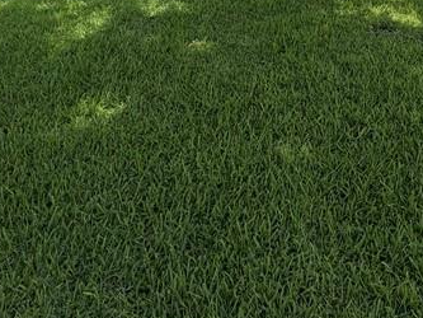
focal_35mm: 43
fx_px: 526
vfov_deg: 26.9
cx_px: 326
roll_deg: -0.3
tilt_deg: -1.7
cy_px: -121
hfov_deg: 42.3
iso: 25
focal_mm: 2.22
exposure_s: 1/770
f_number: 2.2
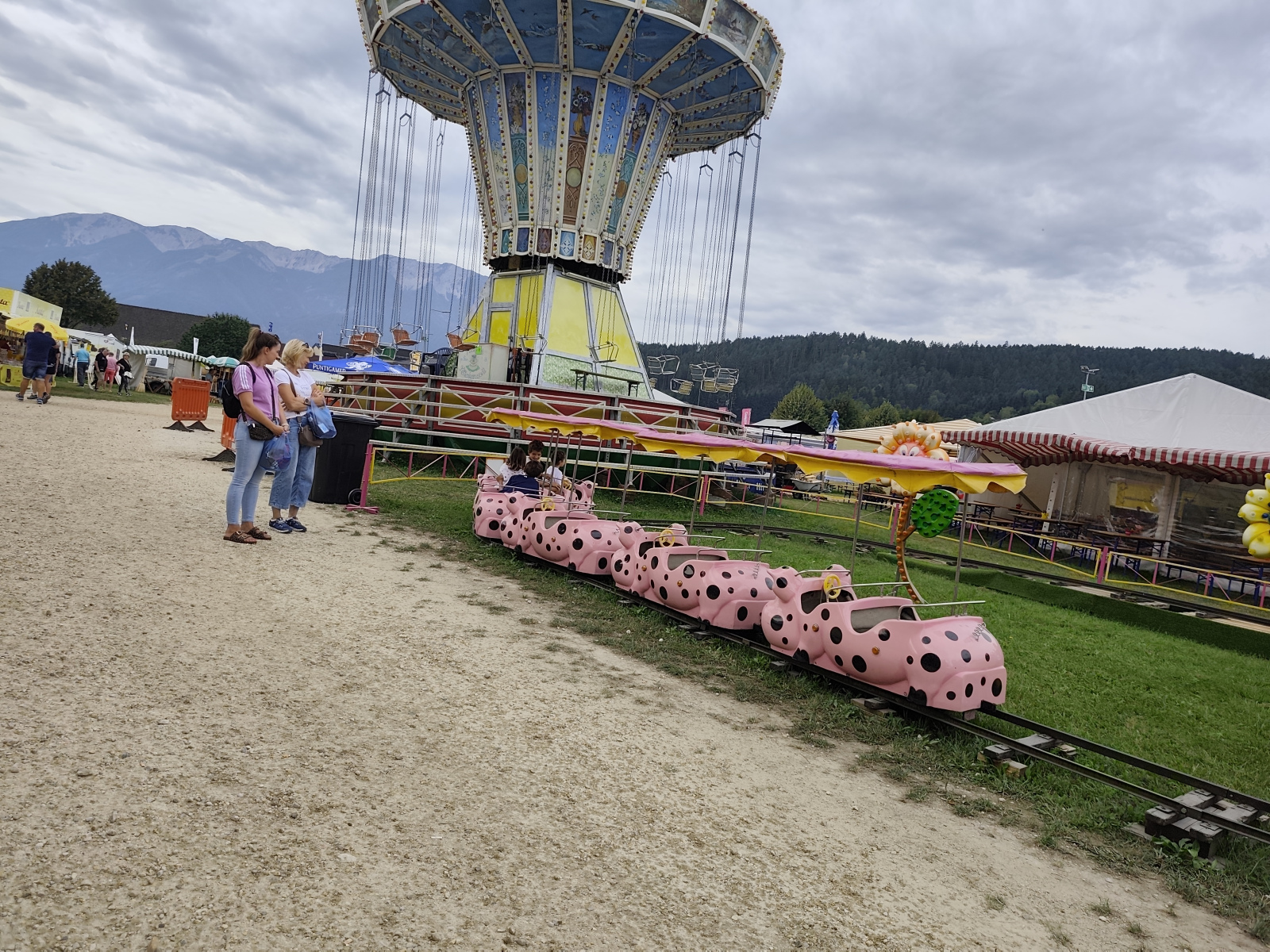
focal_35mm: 23
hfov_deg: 73.9
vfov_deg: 58.9
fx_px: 844
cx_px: 635
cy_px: 476
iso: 50
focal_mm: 6.19
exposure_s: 1/577
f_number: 1.65
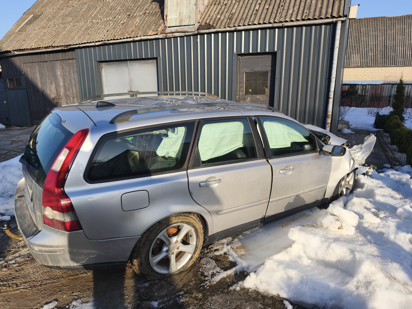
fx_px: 274
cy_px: 154
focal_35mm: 23
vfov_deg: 58.9
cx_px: 206
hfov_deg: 73.9
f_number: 1.65
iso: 50
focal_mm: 6.18
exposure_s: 1/704
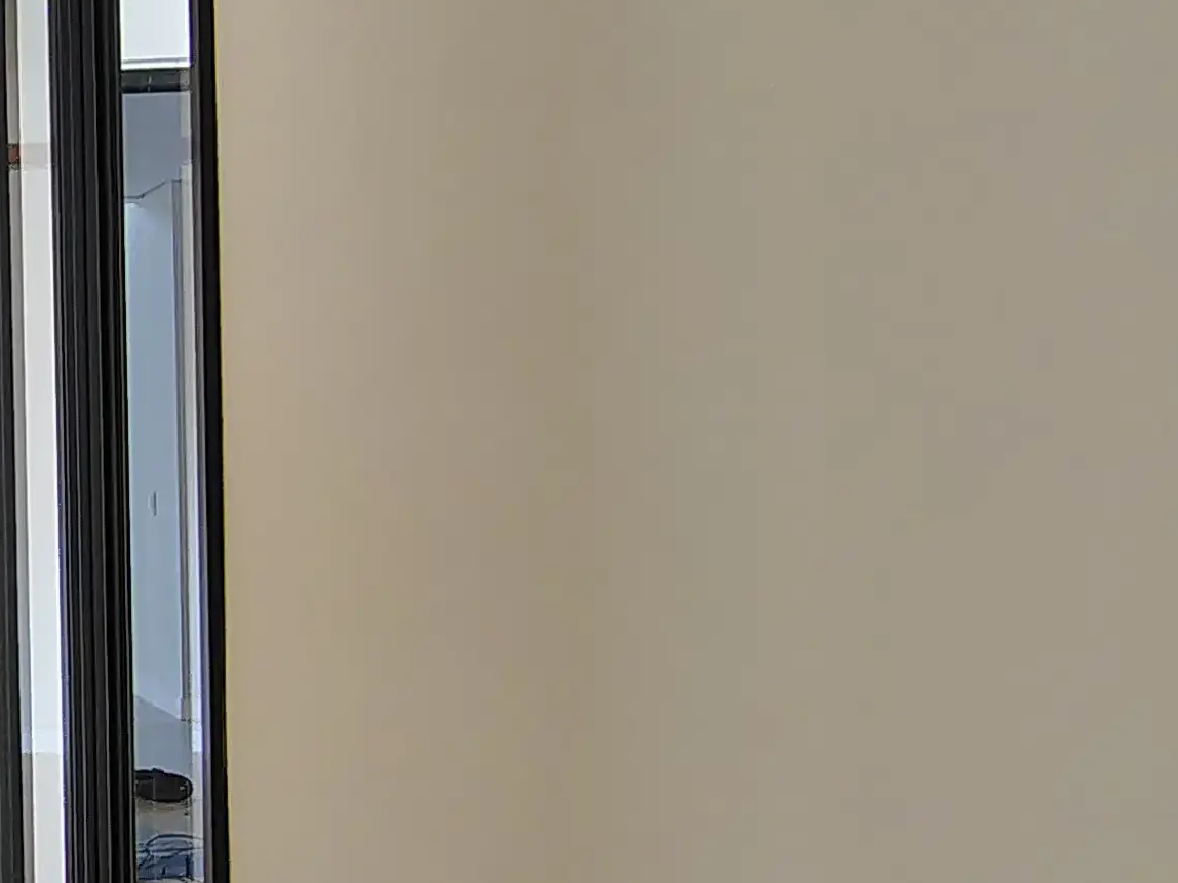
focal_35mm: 58
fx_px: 1974
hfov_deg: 26.6
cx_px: -457
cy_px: 461
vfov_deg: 25.2
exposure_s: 1/60
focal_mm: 2.13
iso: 256
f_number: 2.2
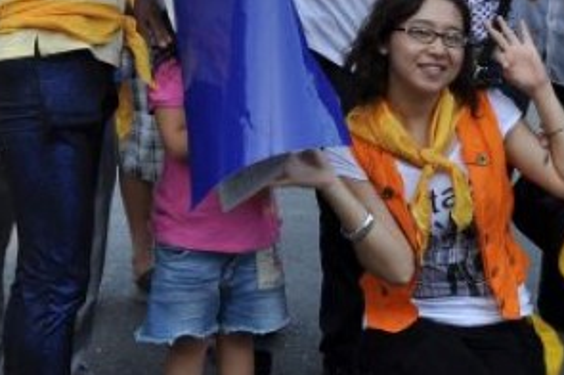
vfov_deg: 13.0
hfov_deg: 19.7
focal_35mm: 103
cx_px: 441
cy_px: -63
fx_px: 1612
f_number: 10
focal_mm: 28
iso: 200
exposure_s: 1/100
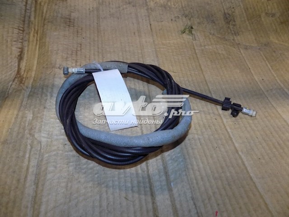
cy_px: 108
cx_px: 144
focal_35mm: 23
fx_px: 192
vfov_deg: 58.9
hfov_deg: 73.9
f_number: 3.1
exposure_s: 1/30
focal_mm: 4
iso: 200
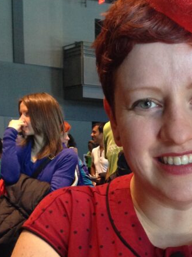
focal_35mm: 77
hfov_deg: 18.8
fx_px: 570
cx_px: 171
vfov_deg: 24.7
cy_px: 227
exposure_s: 1/20
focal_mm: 4.12
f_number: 2.4
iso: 200
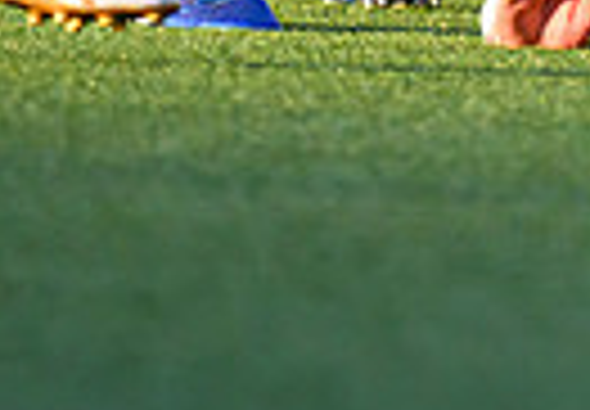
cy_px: -149
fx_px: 53941
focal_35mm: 3249
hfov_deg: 0.6
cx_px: 1014
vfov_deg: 0.4
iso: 2000
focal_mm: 560
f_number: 4
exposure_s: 1/1600
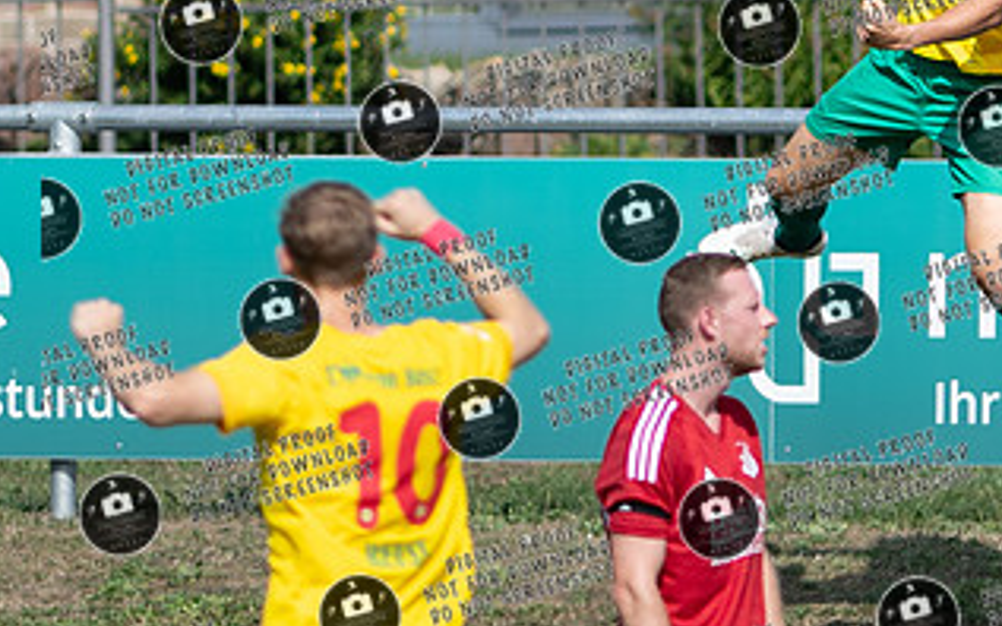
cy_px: 97
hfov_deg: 1.1
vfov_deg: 0.7
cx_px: 758
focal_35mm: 1928
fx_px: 52640
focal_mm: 300
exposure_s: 1/1600
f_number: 3.2
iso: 64
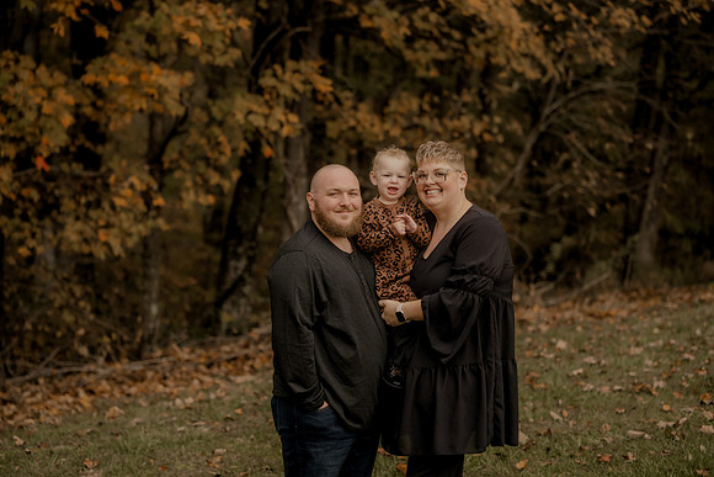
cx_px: 357
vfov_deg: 14.4
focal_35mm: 95
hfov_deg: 21.5
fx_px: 1885
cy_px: 238
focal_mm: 95
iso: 250
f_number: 2.8
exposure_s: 1/125
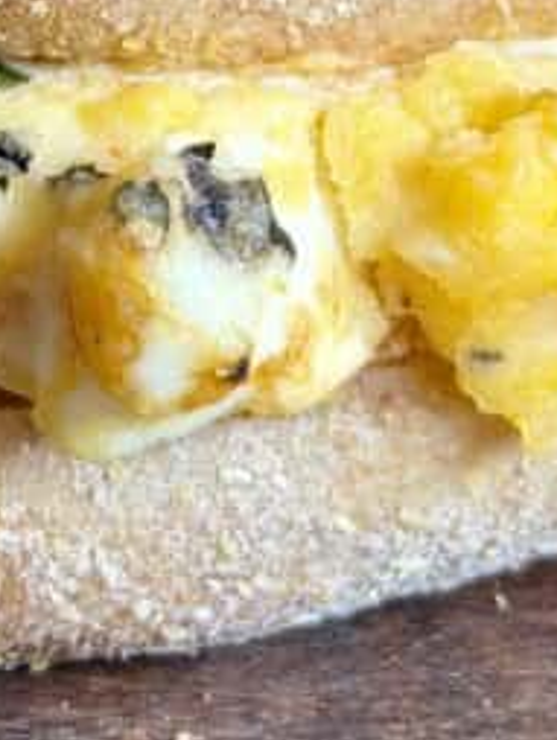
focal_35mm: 183
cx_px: 64
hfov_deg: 8.1
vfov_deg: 10.4
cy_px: -387
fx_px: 3920
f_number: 1.8
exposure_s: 1/145
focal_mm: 6.8
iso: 50
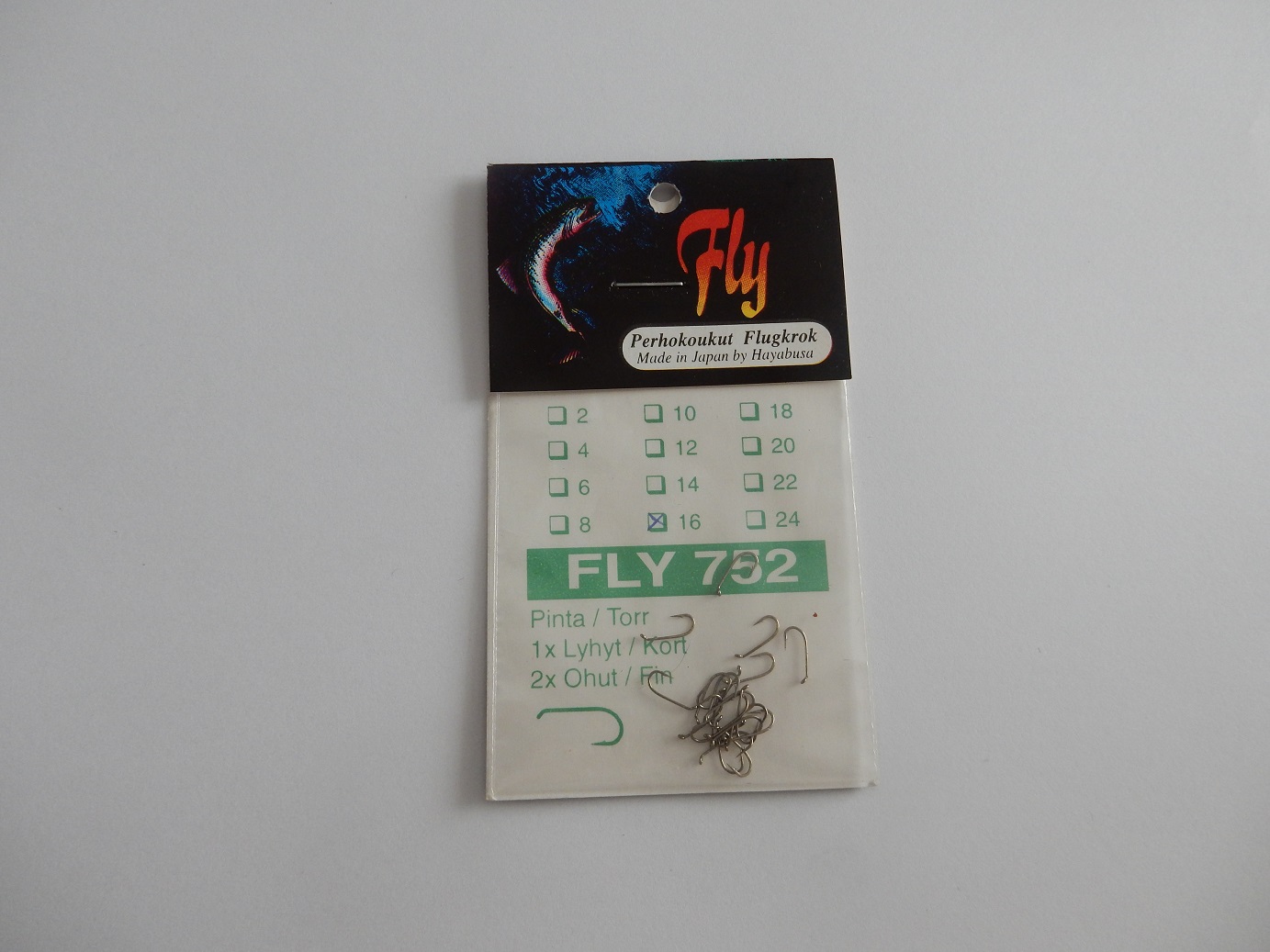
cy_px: 476
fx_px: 917
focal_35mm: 25
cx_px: 635
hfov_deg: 69.4
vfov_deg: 54.9
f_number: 3.7
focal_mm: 4.5
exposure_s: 1/30
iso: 200
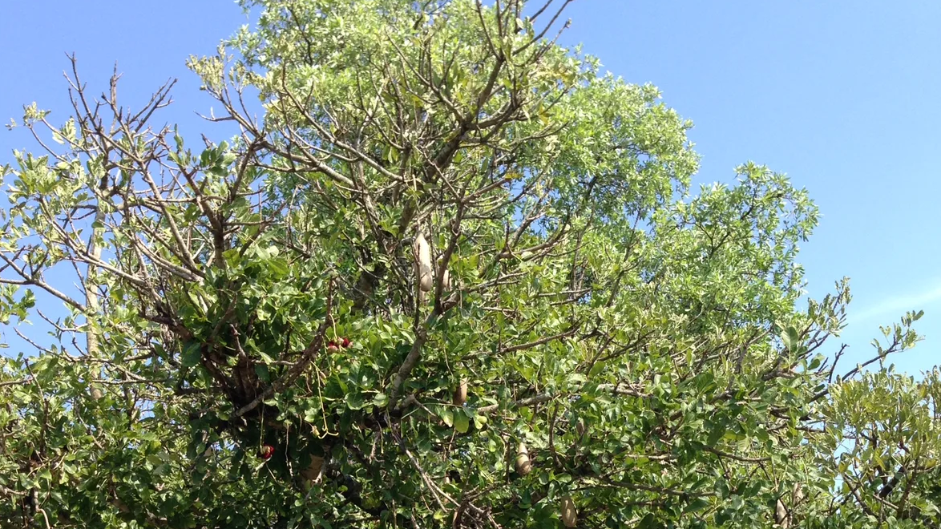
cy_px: 599
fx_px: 1222
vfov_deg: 22.8
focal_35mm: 49
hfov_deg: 42.1
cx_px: 462
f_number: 2.4
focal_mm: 4.12
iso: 50
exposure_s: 1/616
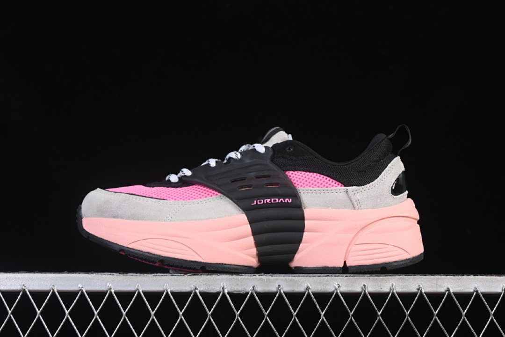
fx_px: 1052
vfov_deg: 18.2
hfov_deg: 27.0
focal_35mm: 75
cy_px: 168
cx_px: 252
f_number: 7.1
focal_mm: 50
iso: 160
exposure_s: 1/60
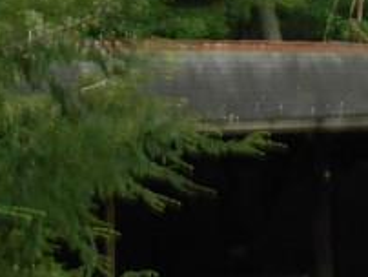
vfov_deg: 8.4
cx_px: 690
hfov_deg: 10.4
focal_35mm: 177
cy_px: 75
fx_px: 1884
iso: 280
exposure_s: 1/30
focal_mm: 6.3
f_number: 3.7
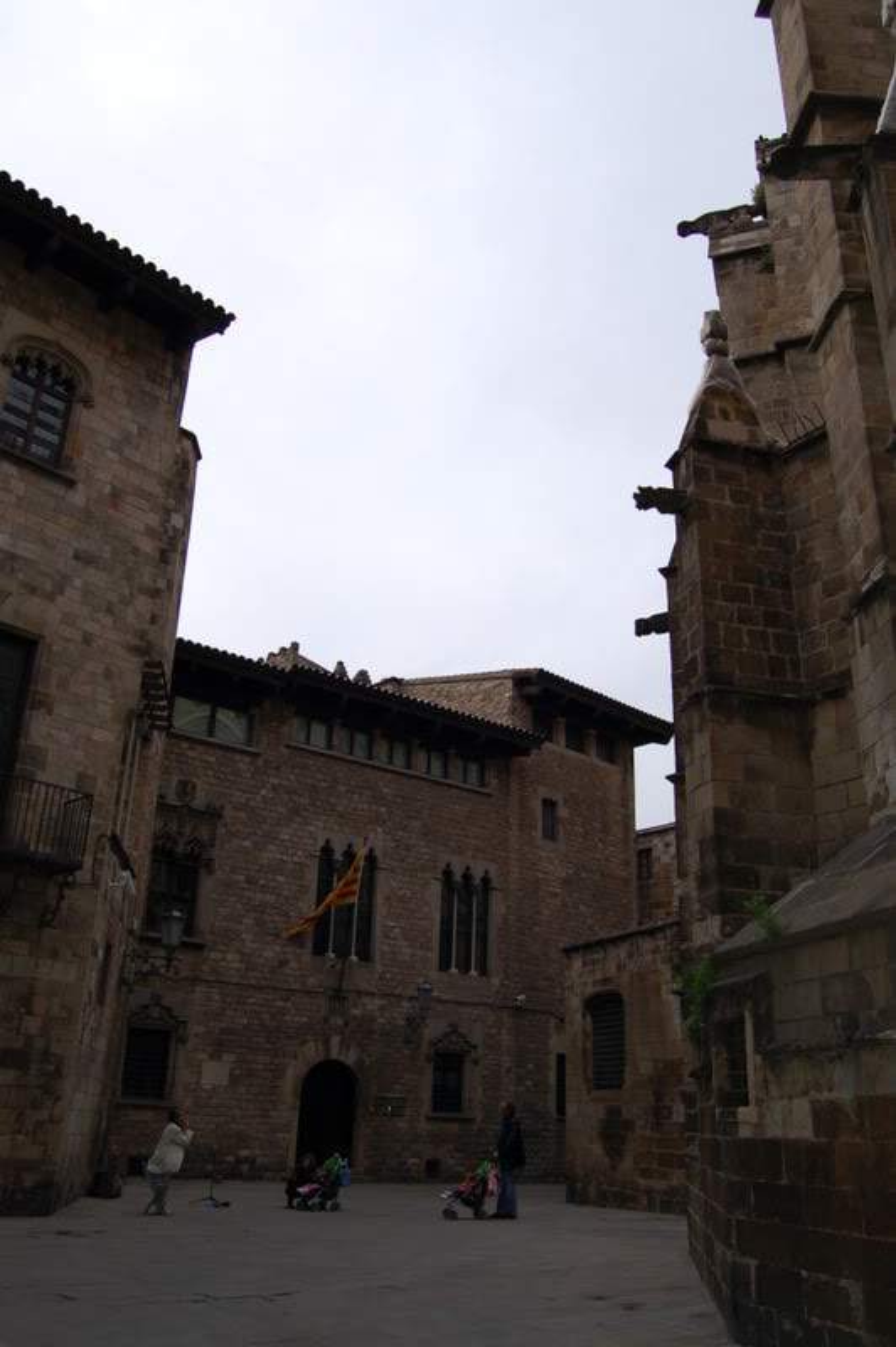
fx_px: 1066
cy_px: 674
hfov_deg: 45.6
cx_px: 448
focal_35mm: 28
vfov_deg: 64.6
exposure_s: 1/500
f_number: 5.6
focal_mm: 19
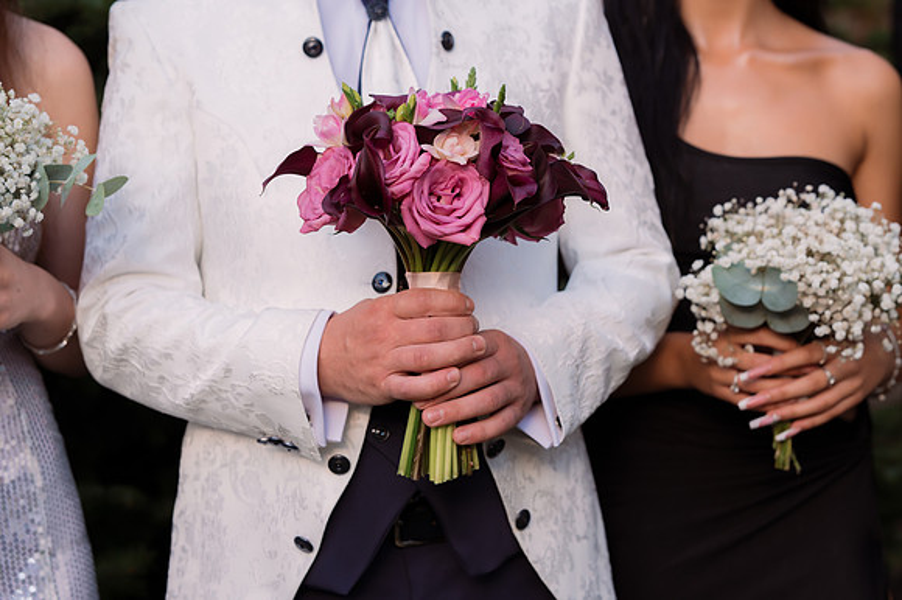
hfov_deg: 23.9
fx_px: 2128
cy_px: 300
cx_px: 451
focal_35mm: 85
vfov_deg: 16.1
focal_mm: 85
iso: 320
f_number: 4.5
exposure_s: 1/400
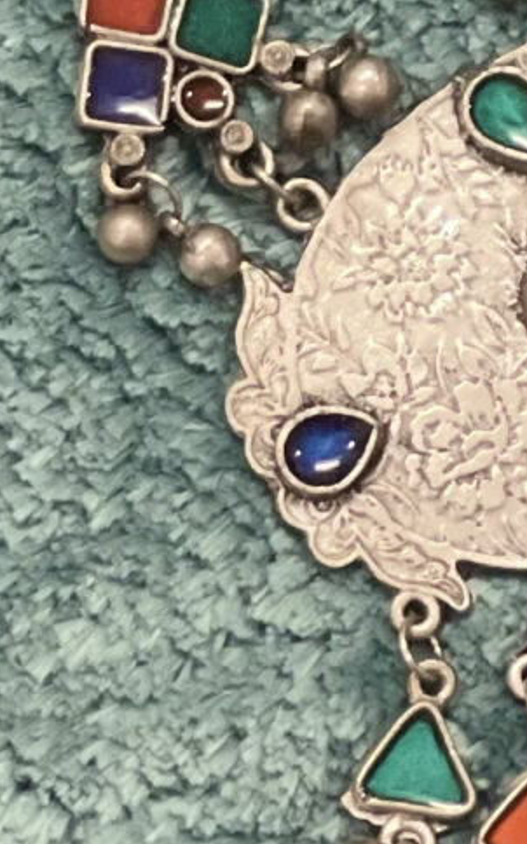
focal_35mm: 359
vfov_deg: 5.8
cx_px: 126
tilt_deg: -70.6
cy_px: -645
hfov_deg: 3.7
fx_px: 8260
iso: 320
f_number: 2.2
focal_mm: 7.5
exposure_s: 1/20
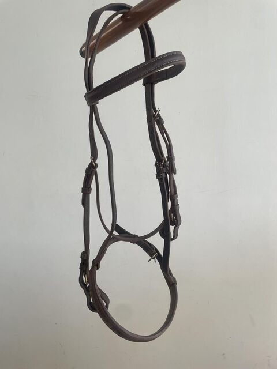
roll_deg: +2.6
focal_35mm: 26
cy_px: 184
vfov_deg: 67.3
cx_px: 138
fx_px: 277
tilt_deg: -4.7
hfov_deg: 53.1
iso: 40
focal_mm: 4.2
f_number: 1.6
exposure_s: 1/121
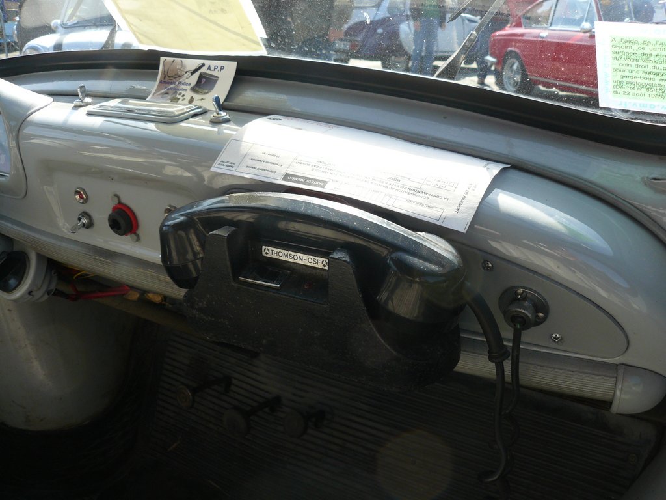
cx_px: 333
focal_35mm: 36
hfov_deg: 51.4
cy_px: 250
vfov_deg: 39.7
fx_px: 693
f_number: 4
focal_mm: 6
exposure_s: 1/200
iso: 100
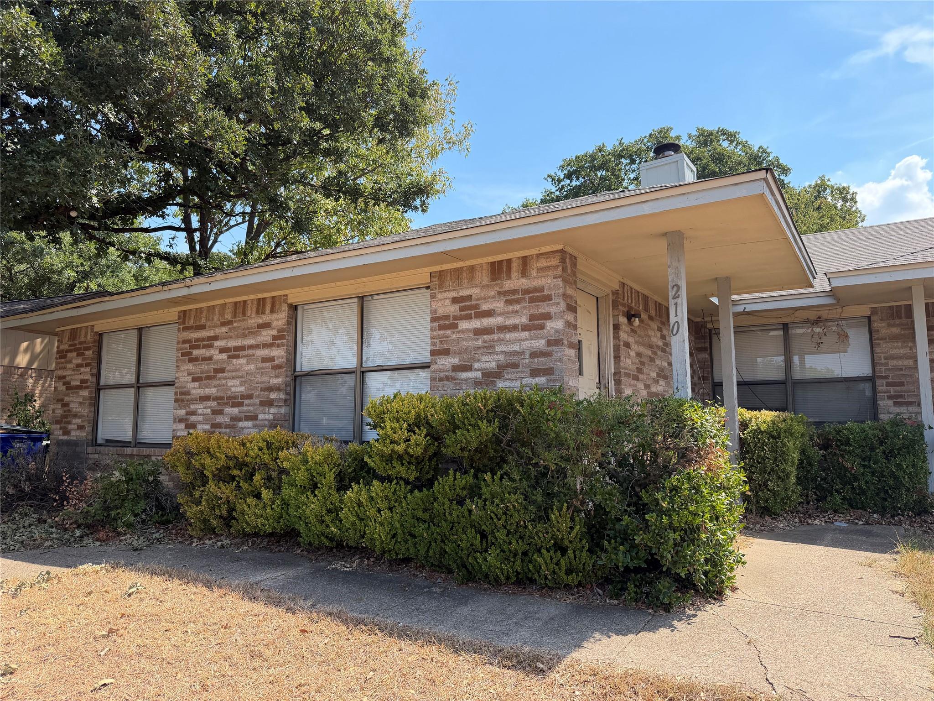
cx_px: 467
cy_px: 350
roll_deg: +0.7
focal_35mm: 24
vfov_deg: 56.8
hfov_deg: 71.6
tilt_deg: +6.9
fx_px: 648
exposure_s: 1/2525
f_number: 1.78
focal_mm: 6.76
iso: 100
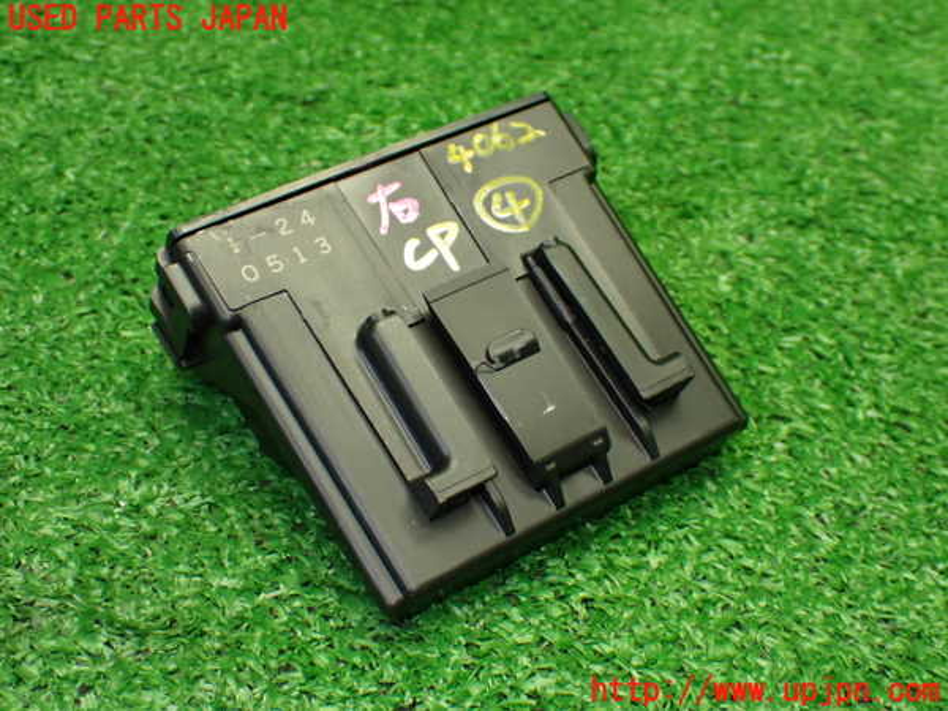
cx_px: 474
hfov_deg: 35.5
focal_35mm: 54
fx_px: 1479
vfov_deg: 27.0
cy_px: 356
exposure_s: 1/80
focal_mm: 9.65
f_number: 3.3
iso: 800
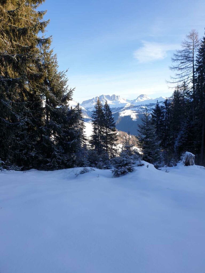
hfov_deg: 53.1
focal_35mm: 26
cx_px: 102
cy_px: 136
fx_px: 205
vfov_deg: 67.3
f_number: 2.4
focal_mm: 4.3
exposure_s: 1/556
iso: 50
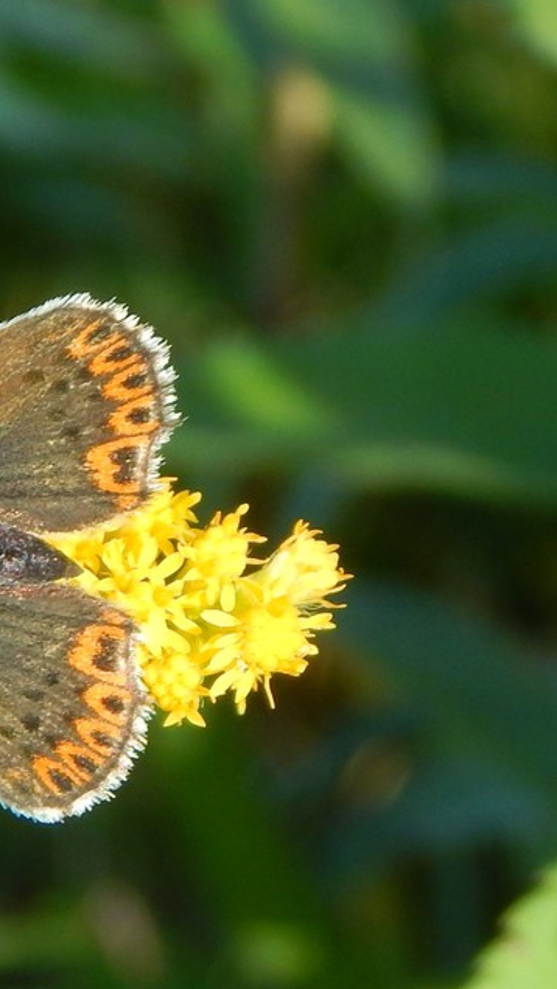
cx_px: -60
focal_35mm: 136
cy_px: 493
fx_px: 3569
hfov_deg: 8.8
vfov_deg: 15.8
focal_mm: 16.6
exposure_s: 1/400
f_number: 4.4
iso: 125
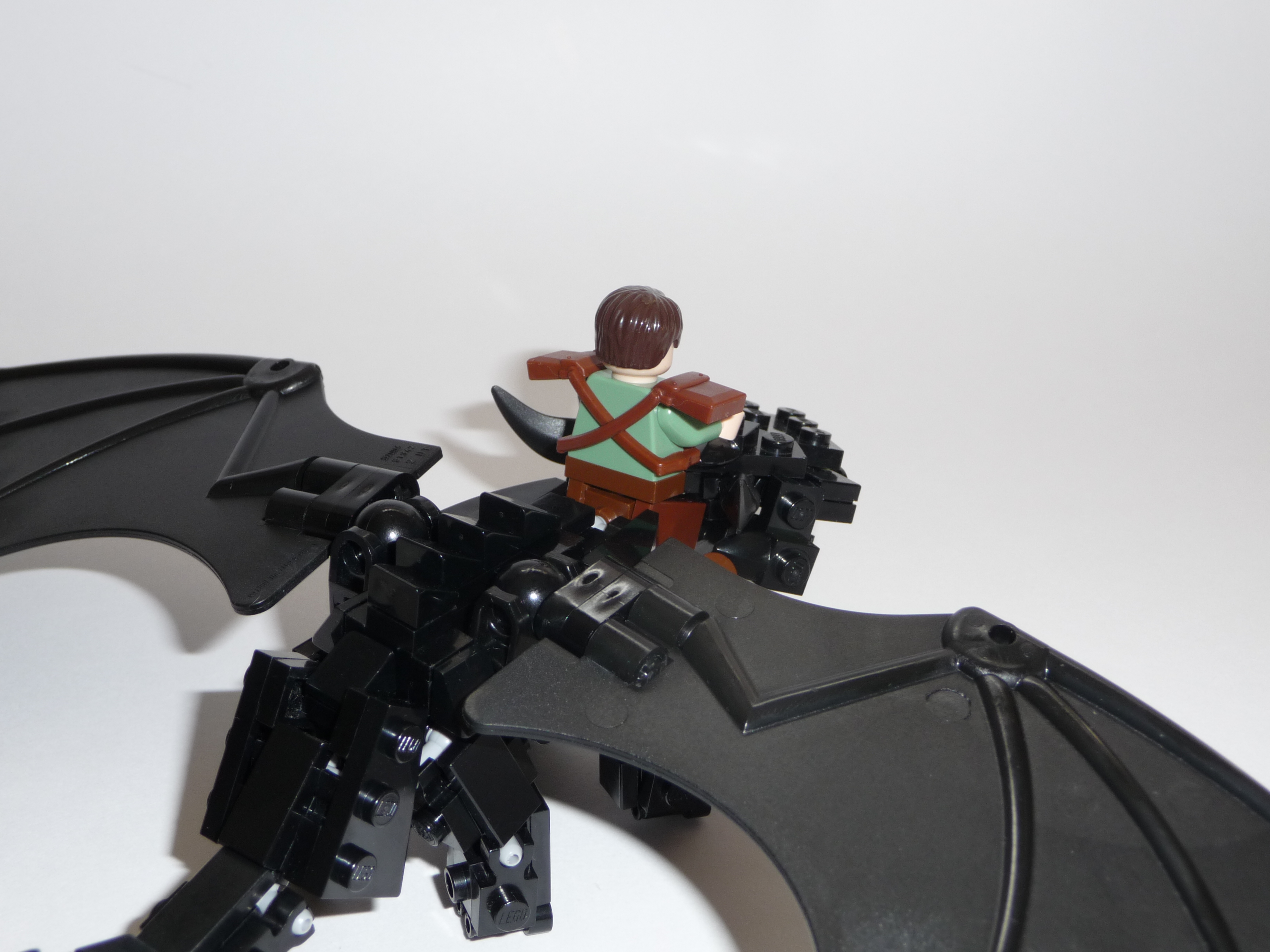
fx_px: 1761
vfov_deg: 30.3
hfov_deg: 39.7
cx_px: 635
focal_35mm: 48
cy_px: 476
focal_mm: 8
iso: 100
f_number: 4.2
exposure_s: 1/30
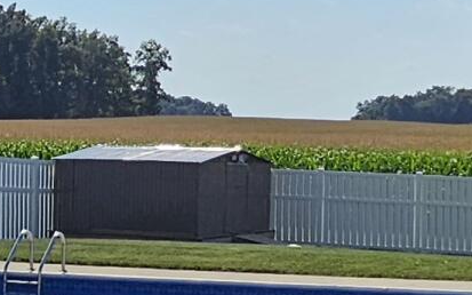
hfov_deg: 20.6
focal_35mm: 100
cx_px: 362
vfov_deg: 13.1
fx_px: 1286
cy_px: 89
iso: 50
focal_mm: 2.2
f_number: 2.2
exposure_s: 1/6014
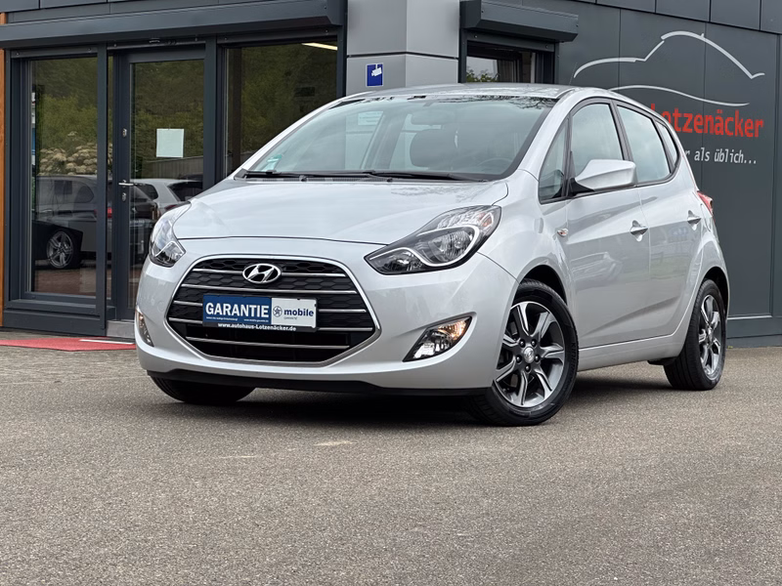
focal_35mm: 77
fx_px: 1739
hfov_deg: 25.3
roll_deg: -0.4
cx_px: 391
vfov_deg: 19.1
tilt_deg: -3.0
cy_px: 293
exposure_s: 1/373
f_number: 2.8
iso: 32
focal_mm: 9
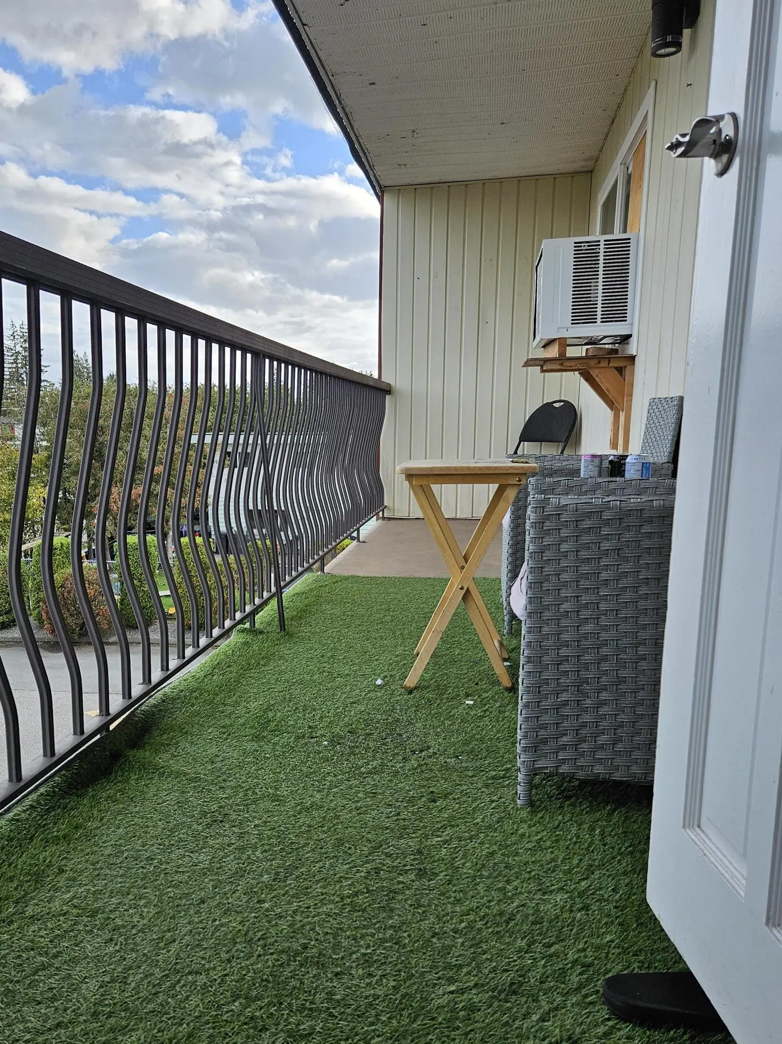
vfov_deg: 63.3
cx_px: 334
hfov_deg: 49.6
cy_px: 577
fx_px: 844
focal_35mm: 28
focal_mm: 5.4
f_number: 1.8
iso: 50
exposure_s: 1/1073
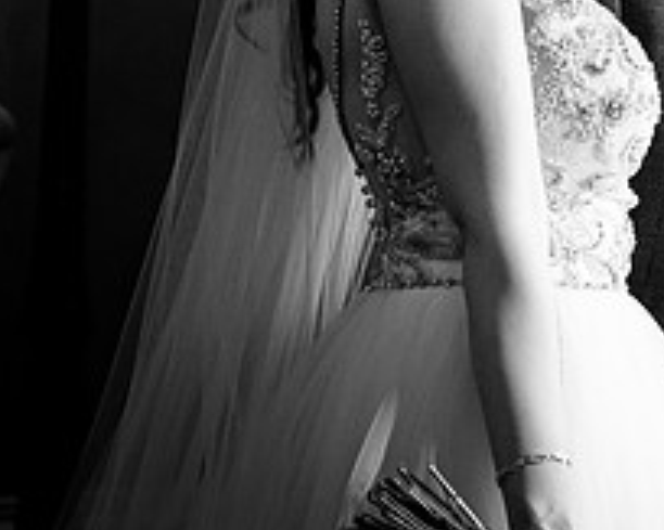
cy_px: -87
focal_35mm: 193
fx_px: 3791
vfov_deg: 7.9
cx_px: 625
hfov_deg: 10.0
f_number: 3.2
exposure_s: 1/250
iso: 1600
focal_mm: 42.7
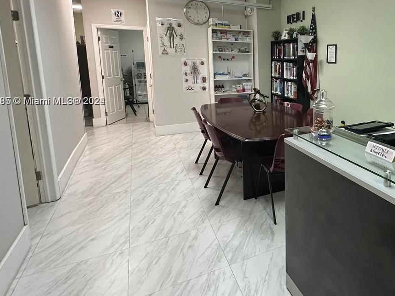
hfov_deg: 60.9
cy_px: 102
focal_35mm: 26
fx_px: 297
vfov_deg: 52.2
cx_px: 325
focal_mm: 2.22
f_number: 2.2
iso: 200
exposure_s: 1/120
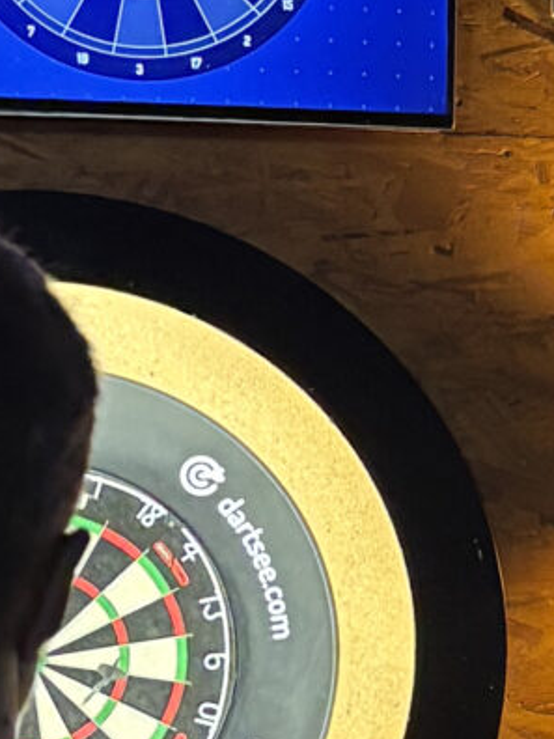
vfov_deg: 11.8
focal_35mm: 168
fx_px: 3585
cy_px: 433
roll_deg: +1.5
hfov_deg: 8.3
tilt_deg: +6.4
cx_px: 1168
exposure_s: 1/33
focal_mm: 5.96
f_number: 1.6
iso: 500
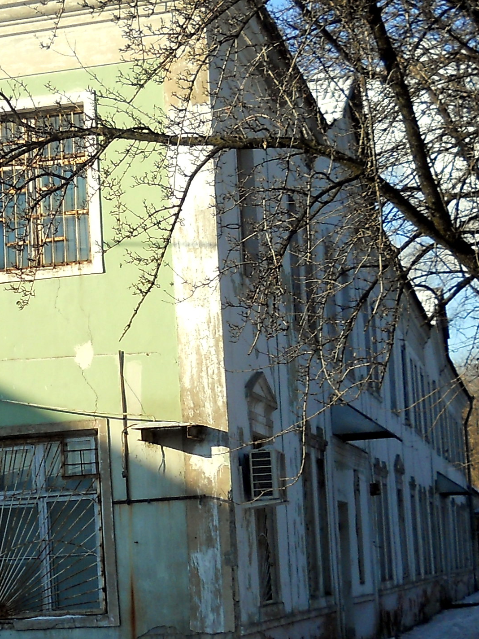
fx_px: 1734
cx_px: 77
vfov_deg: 20.8
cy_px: 372
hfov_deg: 15.6
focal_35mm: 94
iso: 80
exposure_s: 1/200
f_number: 5.5
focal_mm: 6.72
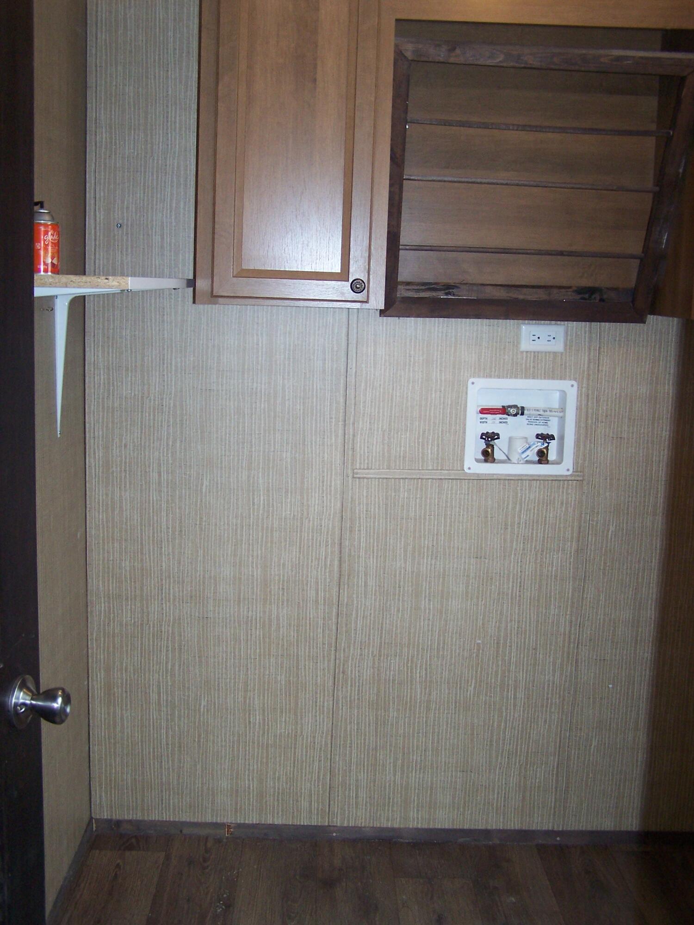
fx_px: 1016
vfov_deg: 49.0
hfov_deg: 37.7
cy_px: 462
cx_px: 347
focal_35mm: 38
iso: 140
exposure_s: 1/60
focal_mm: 6.3
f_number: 2.8
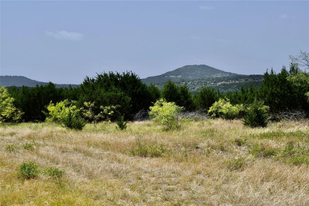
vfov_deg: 18.2
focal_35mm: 75
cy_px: 103
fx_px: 644
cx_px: 154
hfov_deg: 27.0
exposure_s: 1/400
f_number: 10
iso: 100
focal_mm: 50
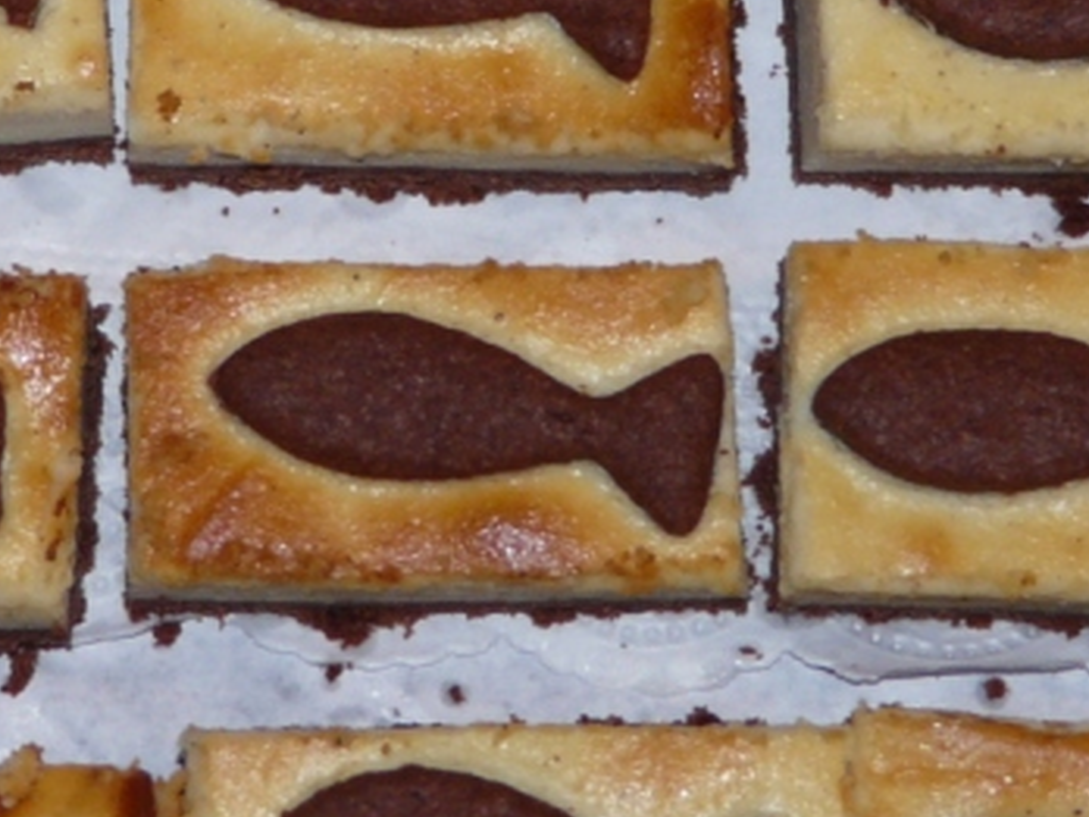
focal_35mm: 197
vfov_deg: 7.5
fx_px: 6198
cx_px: 451
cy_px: 75
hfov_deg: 10.0
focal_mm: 11.1
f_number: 3.2
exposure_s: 1/50
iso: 100
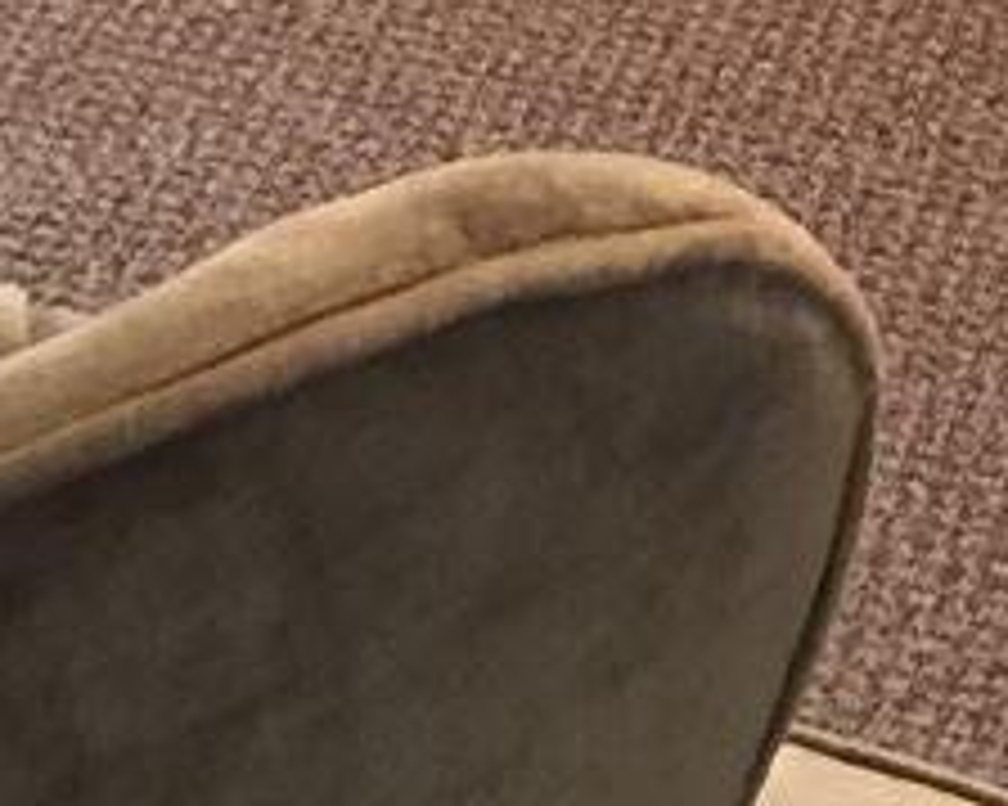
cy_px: -1445
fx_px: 6143
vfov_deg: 6.9
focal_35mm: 206
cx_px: 1584
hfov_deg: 9.1
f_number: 2.2
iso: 64
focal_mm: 4.15
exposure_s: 1/4
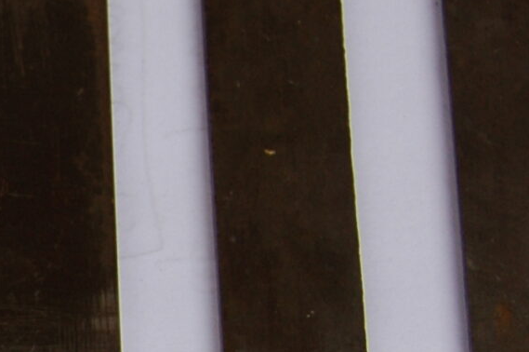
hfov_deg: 6.8
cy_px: 455
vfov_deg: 4.6
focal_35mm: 297
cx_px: -467
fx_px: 4359
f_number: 7.1
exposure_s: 1/60
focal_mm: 44
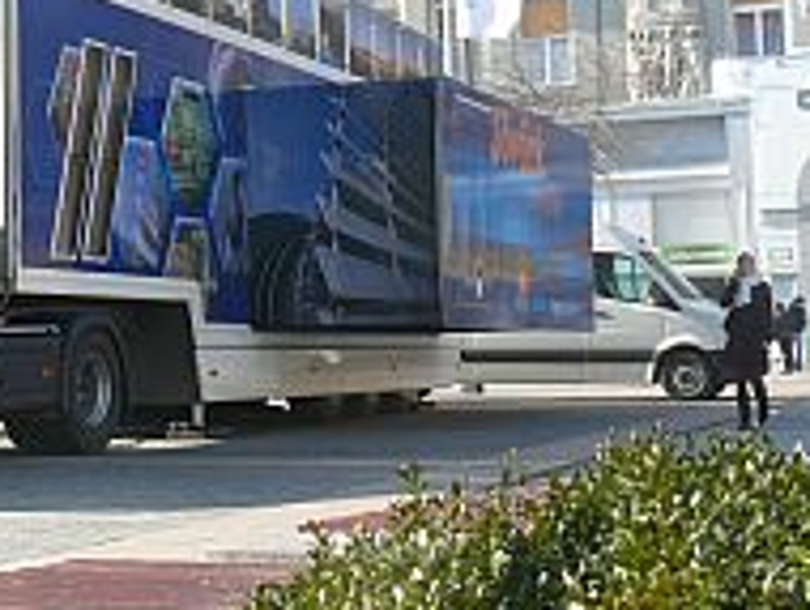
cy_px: 145
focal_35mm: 83
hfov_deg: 23.1
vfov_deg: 17.7
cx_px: 115
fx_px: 1945
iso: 100
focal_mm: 7.4
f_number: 5
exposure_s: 1/200
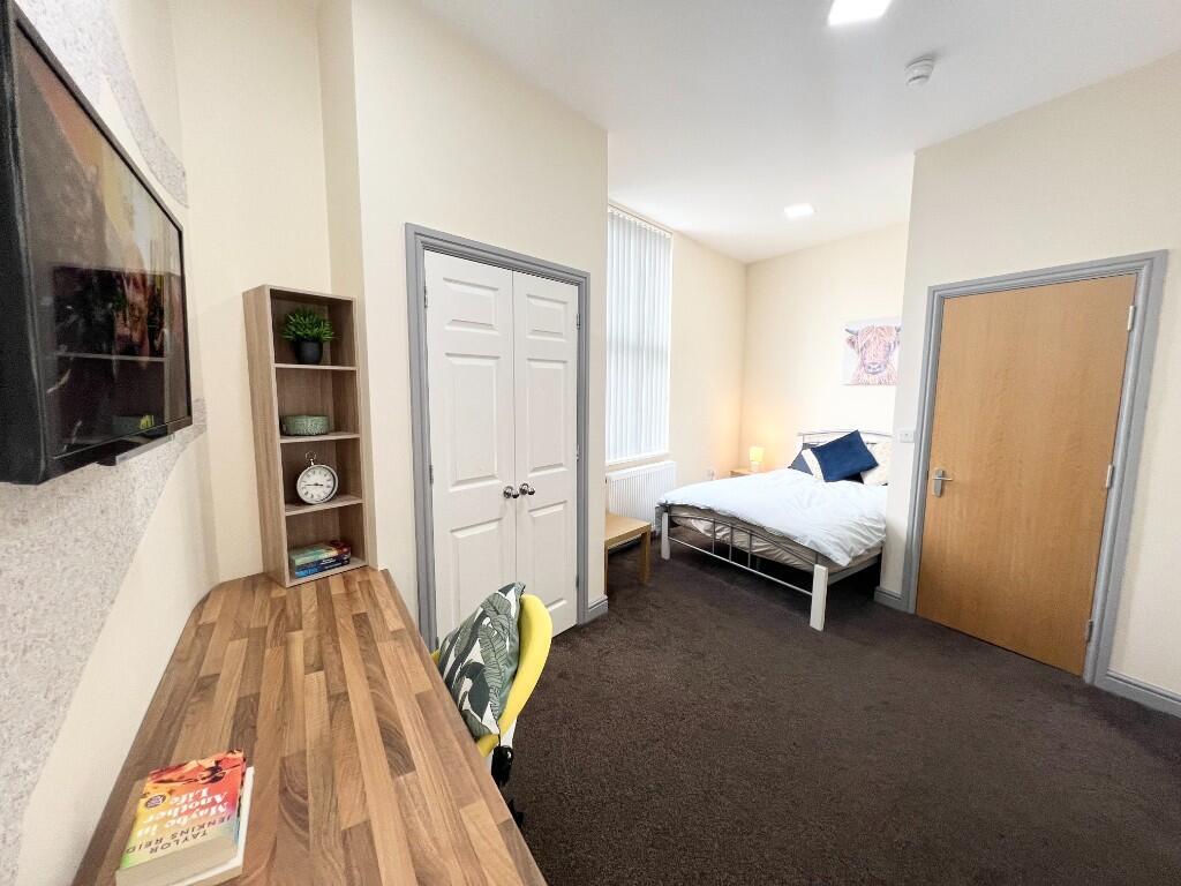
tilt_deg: -6.6
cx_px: 590
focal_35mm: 13
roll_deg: -0.3
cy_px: 443
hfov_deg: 106.2
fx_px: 444
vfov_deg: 89.9
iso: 100
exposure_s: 1/100
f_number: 1.8
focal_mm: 1.57
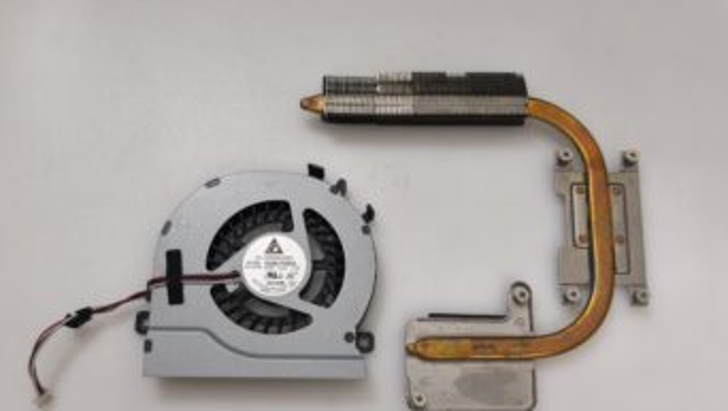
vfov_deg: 30.3
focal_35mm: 39
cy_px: 265
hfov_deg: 51.6
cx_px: 366
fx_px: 753
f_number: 1.6
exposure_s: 1/50
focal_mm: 6.57
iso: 500
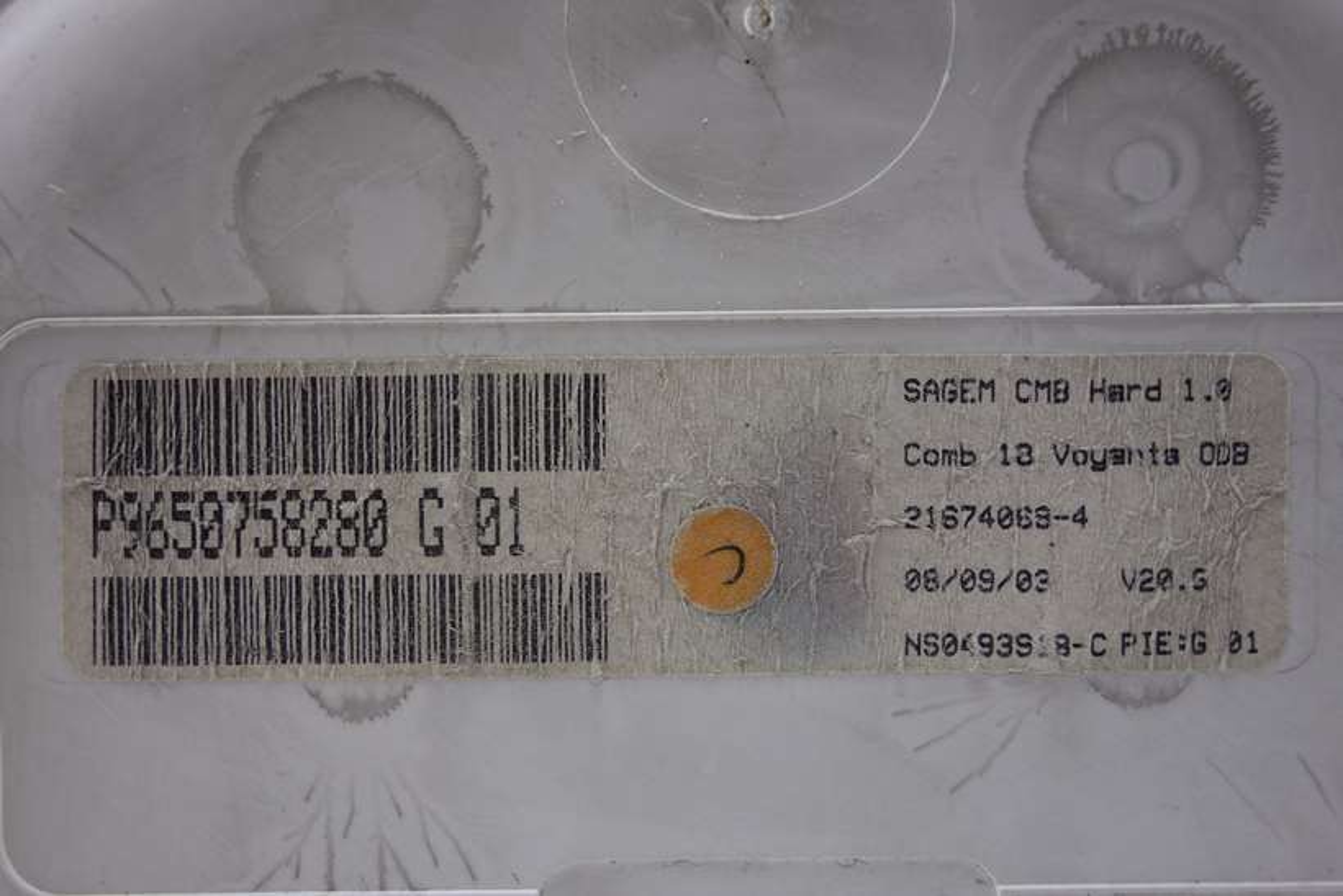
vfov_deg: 45.0
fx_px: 1082
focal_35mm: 29
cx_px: 672
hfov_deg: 63.6
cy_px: 448
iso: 125
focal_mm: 10.63
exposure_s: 1/100
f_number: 2.5
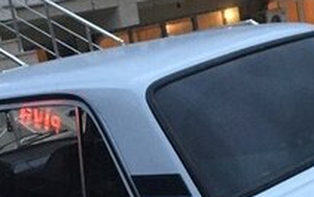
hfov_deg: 21.6
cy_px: 268
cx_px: 176
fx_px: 822
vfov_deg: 13.1
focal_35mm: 96
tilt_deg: -15.6
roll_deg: +12.4
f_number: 2.2
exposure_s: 1/33
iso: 200
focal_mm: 4.15
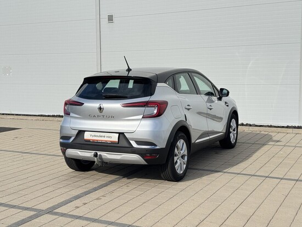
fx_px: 419
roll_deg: +0.3
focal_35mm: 48
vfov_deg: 30.3
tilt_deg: -4.7
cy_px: 114
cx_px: 151
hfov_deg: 39.6
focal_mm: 6.76
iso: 64
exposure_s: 1/3817
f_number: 1.78
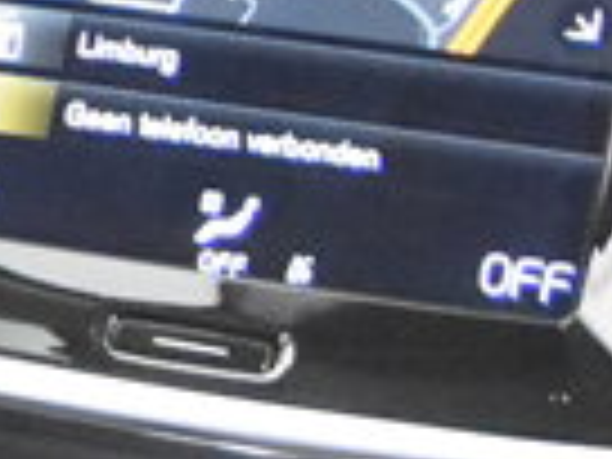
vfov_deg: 4.9
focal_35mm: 305
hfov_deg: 6.0
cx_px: -1251
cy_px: 38
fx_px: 5392
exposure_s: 1/40
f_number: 3.2
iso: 12800
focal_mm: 28
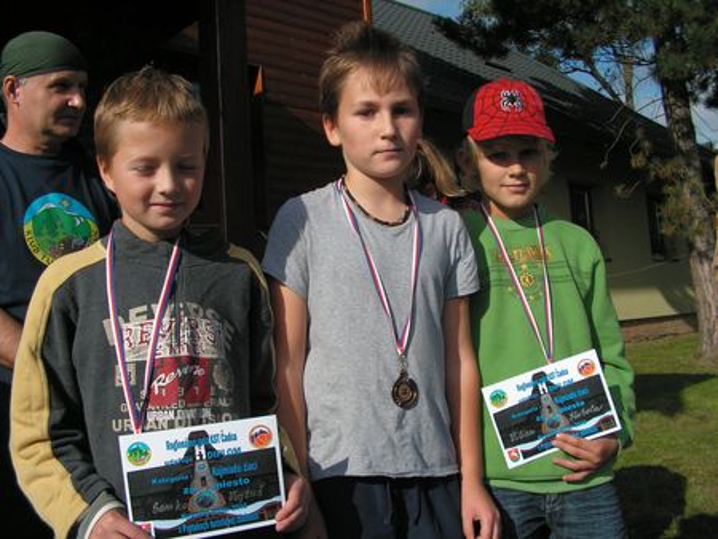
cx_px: 359
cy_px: 270
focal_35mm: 36
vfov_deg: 39.7
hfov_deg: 51.3
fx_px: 747
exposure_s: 1/1000
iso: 50
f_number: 3.2
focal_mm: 6
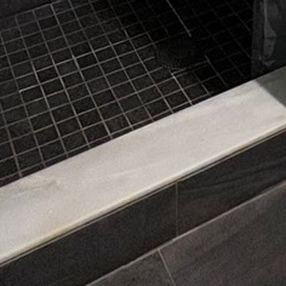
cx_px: 297
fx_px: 785
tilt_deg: -5.6
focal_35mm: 84
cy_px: -397
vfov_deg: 14.2
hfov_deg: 19.9
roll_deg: +0.2
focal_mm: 2.22
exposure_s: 1/120
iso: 200
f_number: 2.2
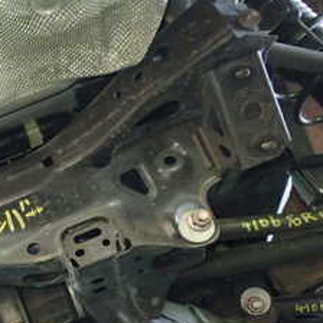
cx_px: -92
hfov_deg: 22.0
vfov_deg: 24.0
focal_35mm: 71
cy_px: 252
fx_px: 750
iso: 800
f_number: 2.3
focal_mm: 5.4
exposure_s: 1/20
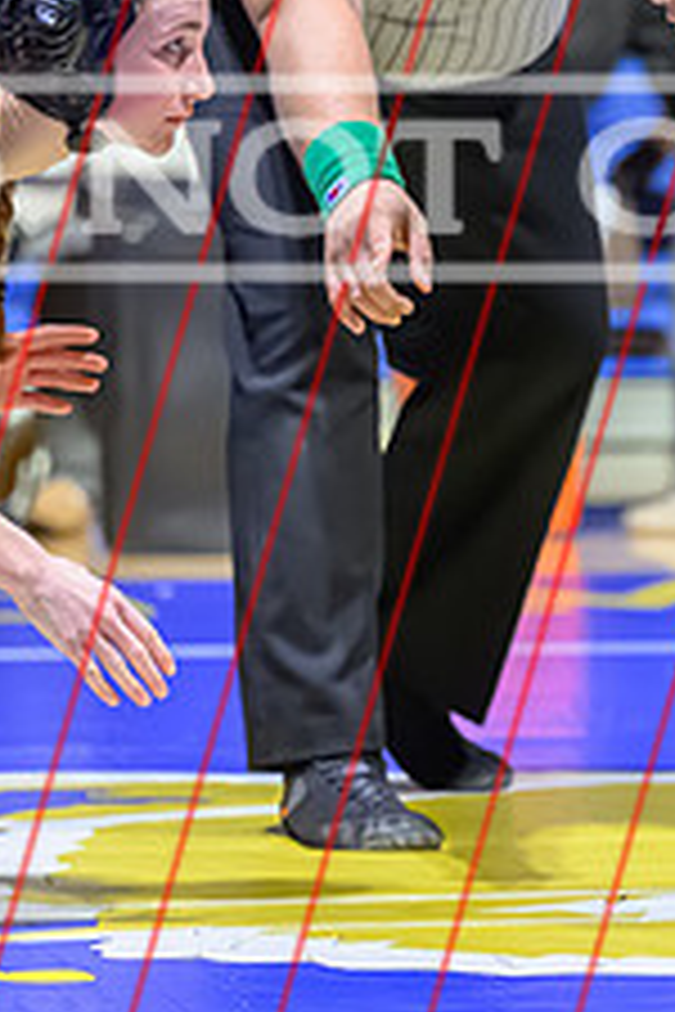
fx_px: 7340
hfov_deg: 5.3
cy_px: 235
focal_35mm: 261
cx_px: 672
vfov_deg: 7.9
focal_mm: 84
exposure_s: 1/640
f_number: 2.8
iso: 12800
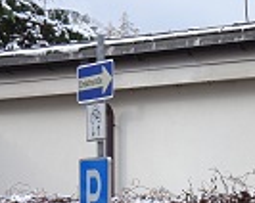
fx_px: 1552
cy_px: 260
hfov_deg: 9.3
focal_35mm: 206
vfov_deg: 7.4
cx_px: 276
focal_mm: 12.01
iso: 80
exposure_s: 1/200
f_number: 5
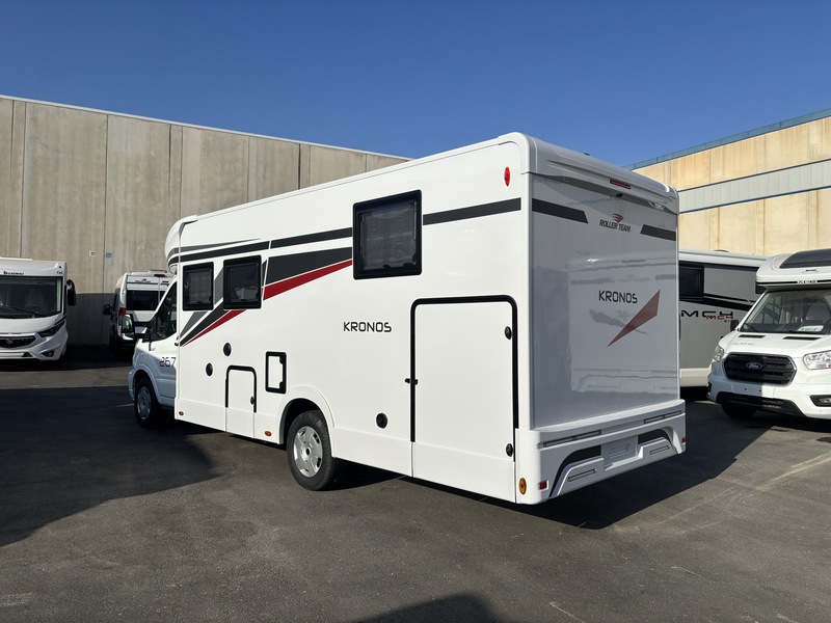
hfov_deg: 67.3
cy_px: 312
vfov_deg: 53.1
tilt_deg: +1.1
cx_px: 416
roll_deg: -1.5
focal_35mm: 26
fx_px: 624
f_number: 1.6
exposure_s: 1/6711
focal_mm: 5.96
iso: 50
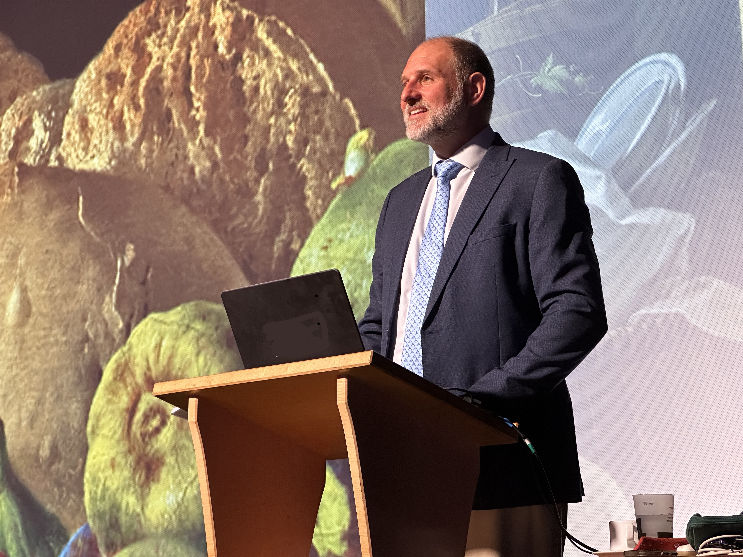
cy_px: 278
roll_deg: +1.0
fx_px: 1653
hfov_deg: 25.3
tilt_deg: +10.8
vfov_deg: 19.1
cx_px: 372
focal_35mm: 77
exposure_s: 1/37
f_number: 2.8
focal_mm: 9
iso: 640
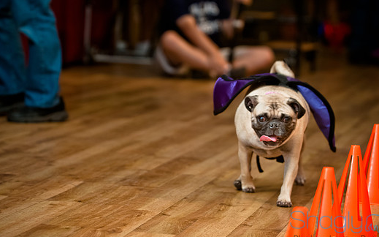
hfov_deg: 13.3
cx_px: 195
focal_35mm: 157
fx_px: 1621
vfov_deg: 8.3
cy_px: 117
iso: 200
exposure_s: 1/200
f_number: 2.8
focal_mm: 92
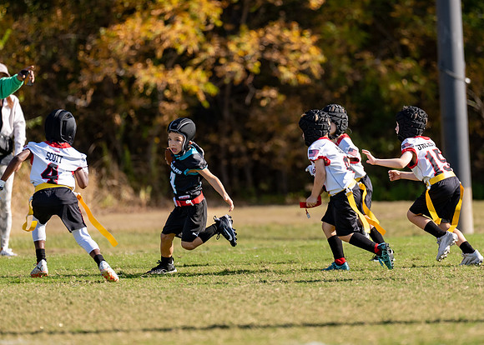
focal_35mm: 327
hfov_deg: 6.2
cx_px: 292
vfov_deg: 4.4
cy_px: 178
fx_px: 4488
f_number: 2.8
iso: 125
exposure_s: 1/1600
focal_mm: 200
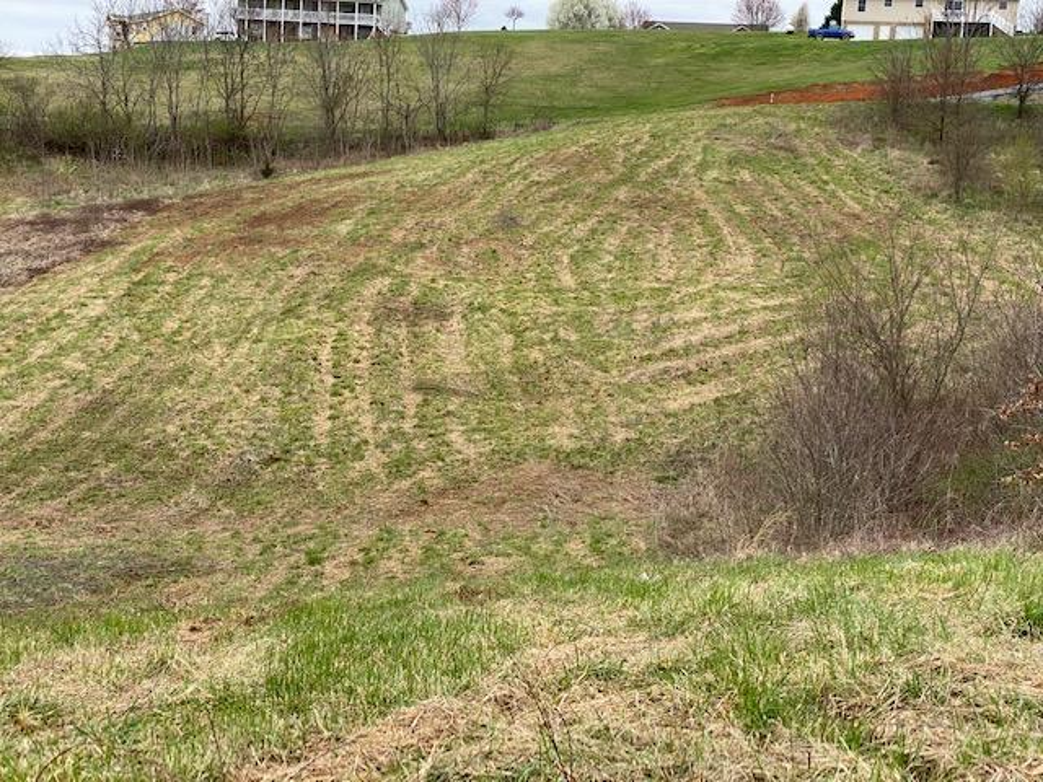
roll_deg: -3.6
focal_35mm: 52
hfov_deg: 36.8
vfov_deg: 28.0
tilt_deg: -9.6
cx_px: 522
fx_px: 1567
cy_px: 391
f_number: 2
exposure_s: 1/484
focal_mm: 6
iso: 20
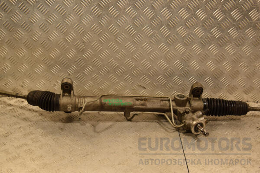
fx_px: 325
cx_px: 130
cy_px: 86
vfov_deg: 29.9
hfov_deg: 43.6
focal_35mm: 45
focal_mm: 30
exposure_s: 1/160
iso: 800
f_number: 6.3
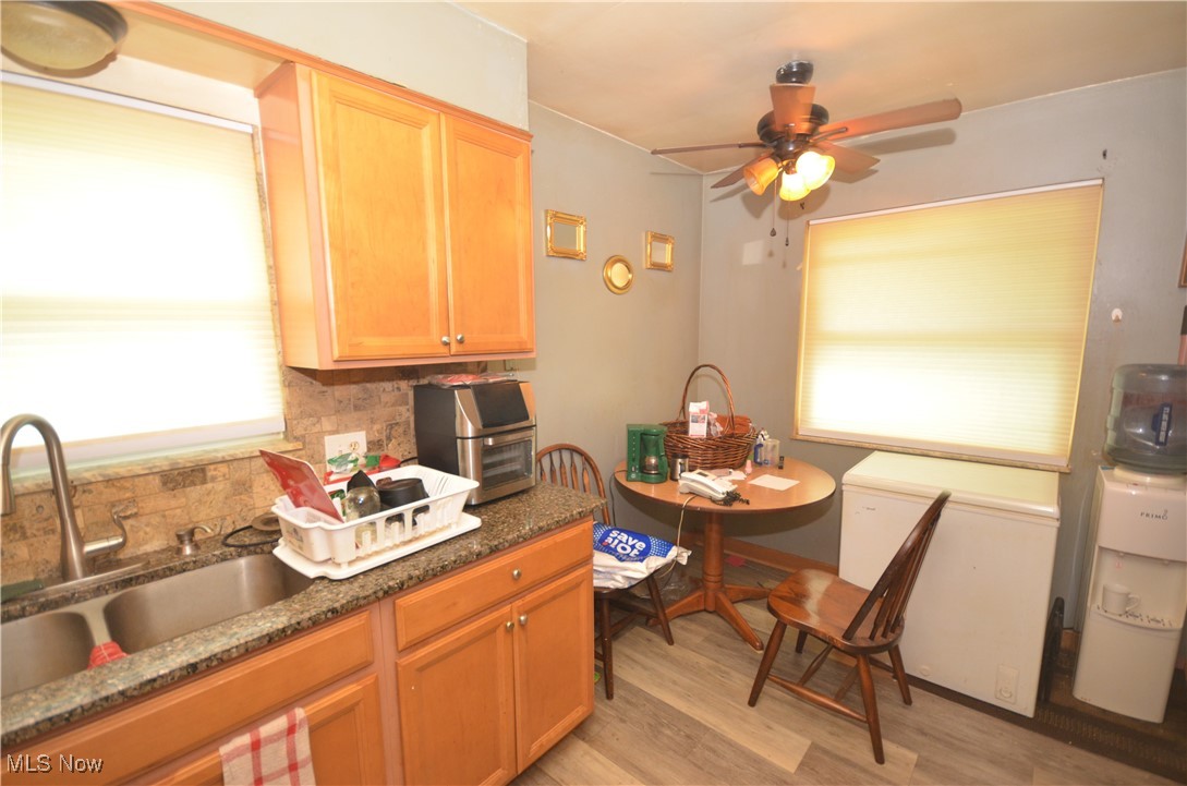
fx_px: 493
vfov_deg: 77.1
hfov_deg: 100.5
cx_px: 594
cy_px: 393
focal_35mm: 15
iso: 800
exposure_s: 1/60
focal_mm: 10
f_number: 4
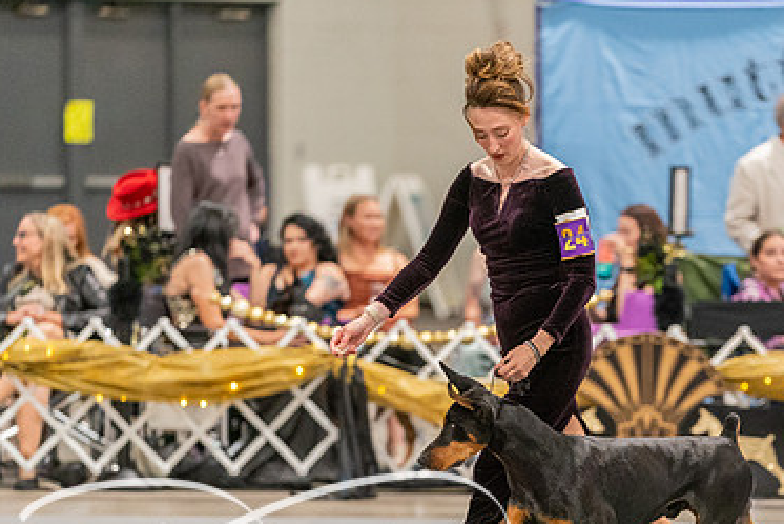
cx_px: 536
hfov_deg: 7.4
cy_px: 399
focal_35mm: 277
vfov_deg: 5.0
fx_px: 6034
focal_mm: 178
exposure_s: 1/250
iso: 6400
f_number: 2.8
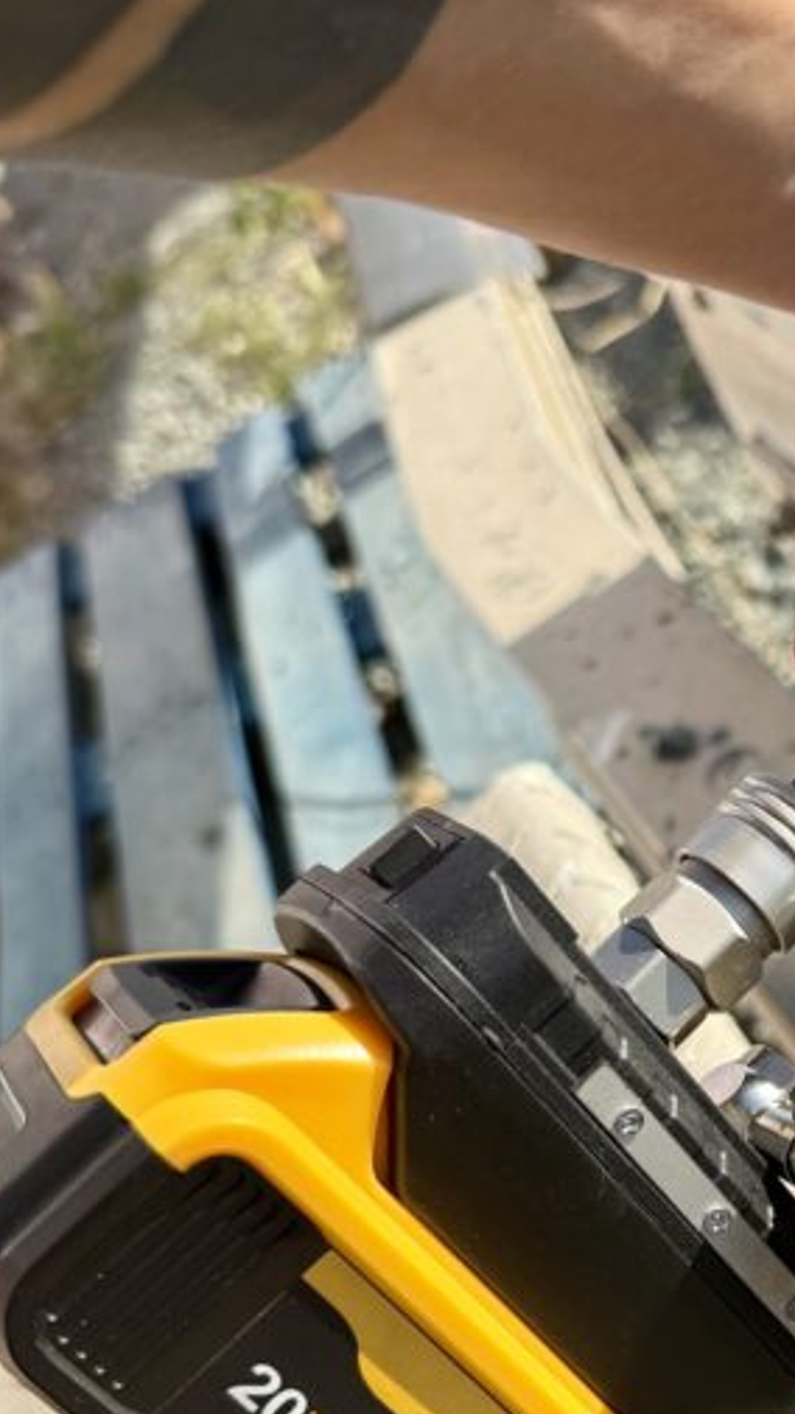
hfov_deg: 21.3
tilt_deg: -40.4
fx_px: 1987
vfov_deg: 38.6
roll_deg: +30.6
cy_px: 977
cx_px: 904
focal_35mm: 53
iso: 80
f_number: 1.78
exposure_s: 1/2611
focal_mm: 6.76
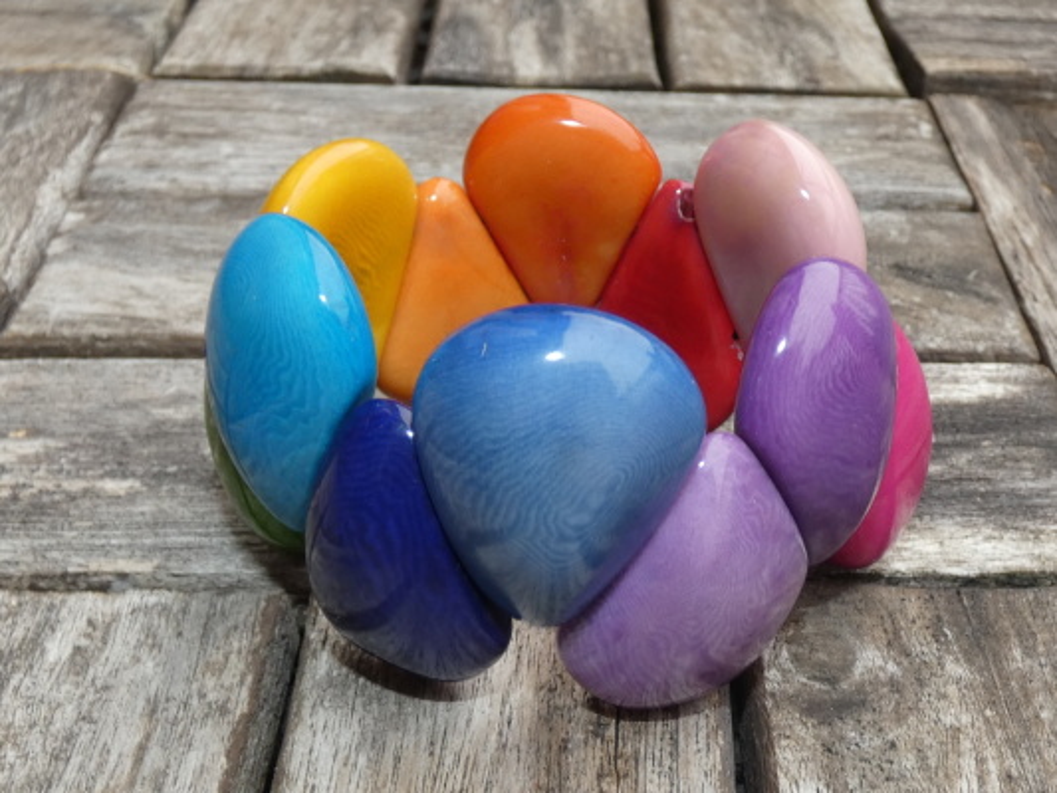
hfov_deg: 60.0
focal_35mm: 30
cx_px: 528
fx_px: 916
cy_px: 396
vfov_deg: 46.8
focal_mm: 5.3
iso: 125
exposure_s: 1/60
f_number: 3.3
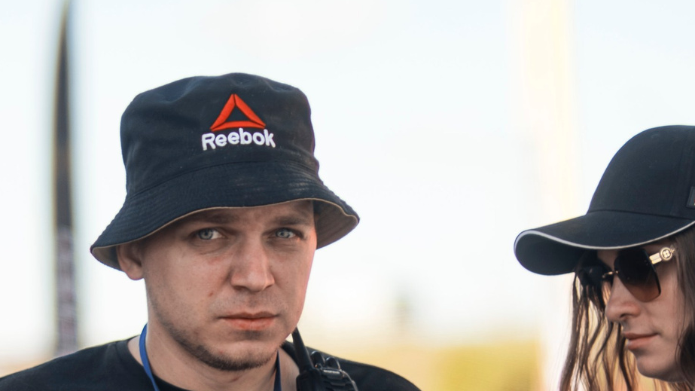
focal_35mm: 247
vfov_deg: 4.9
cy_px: 438
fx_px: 4551
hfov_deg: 8.7
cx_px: 297
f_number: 1.8
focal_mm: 85
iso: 100
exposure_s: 1/200
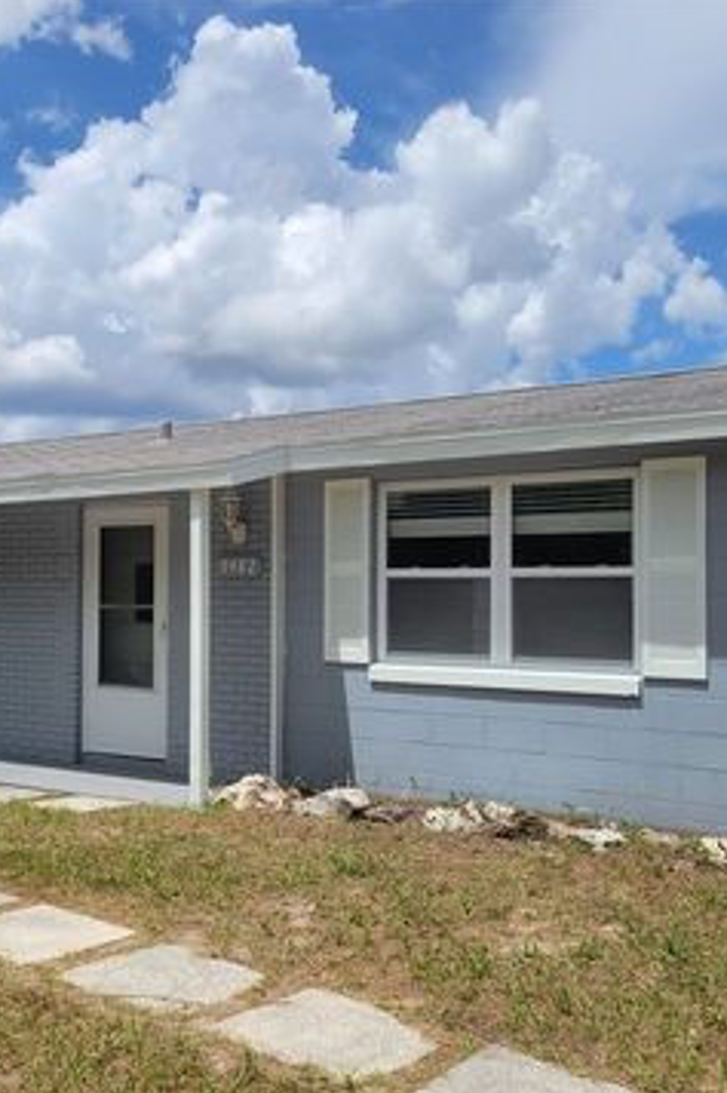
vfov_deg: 50.7
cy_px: 566
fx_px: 1152
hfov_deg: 34.8
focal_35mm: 38
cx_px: 258
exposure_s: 1/4010
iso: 40
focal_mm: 5.4
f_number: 1.8
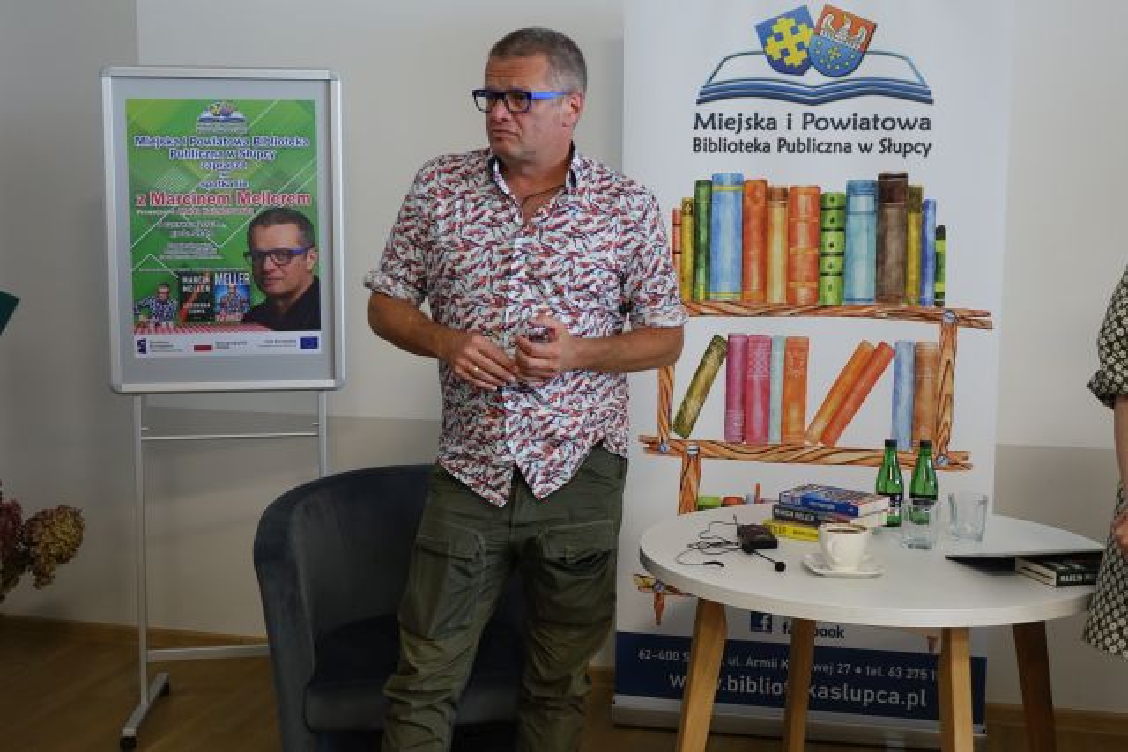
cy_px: 376
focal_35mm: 48
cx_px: 564
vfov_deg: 28.1
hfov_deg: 41.1
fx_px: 1504
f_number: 2.8
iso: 800
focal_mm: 17.48
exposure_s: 1/50
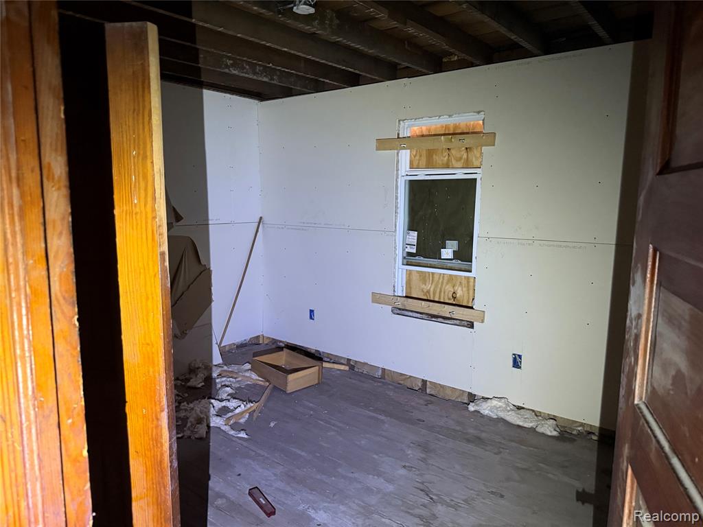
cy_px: 264
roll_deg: +0.3
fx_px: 487
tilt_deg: -9.2
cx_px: 352
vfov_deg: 56.8
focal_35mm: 24
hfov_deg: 71.6
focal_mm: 6.76
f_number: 1.78
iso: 800
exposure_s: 1/36
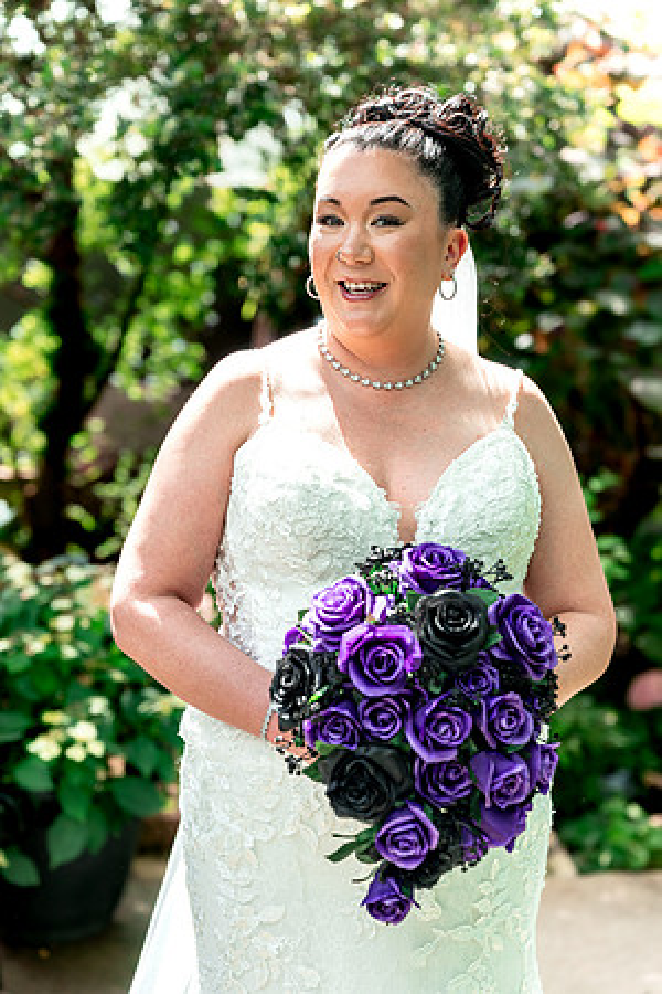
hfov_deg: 20.0
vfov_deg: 29.7
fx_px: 1876
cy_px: 497
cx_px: 331
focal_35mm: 68
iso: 125
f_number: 2.8
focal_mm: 68
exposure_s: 1/400
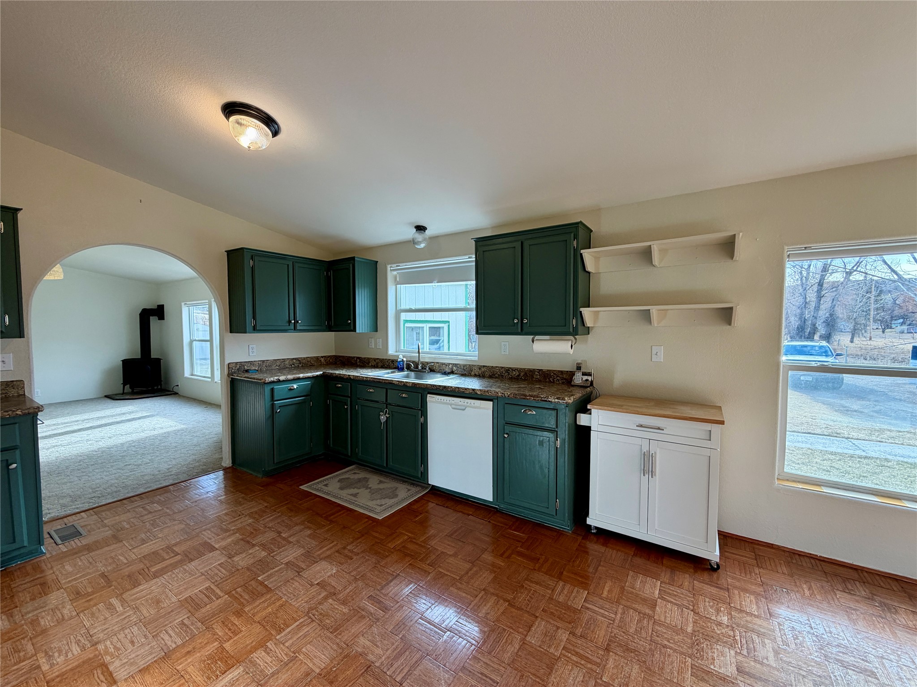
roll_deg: +0.3
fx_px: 371
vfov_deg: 85.7
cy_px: 344
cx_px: 458
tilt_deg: -2.8
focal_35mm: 14
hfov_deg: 102.1
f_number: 2.2
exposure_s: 1/120
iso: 80
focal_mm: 2.22
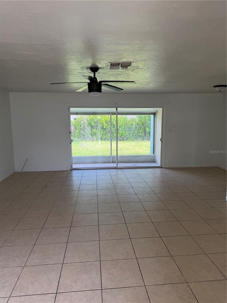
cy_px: 152
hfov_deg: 56.8
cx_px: 114
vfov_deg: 71.6
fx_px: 210
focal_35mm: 24
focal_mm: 6.76
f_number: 1.78
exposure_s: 1/152
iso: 100
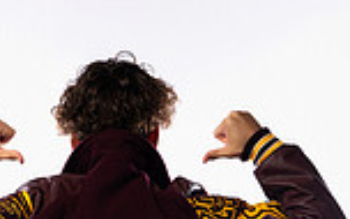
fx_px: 1383
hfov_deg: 14.3
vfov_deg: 8.4
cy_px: 486
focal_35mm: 145
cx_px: 60
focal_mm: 48
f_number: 5.6
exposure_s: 1/250
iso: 640
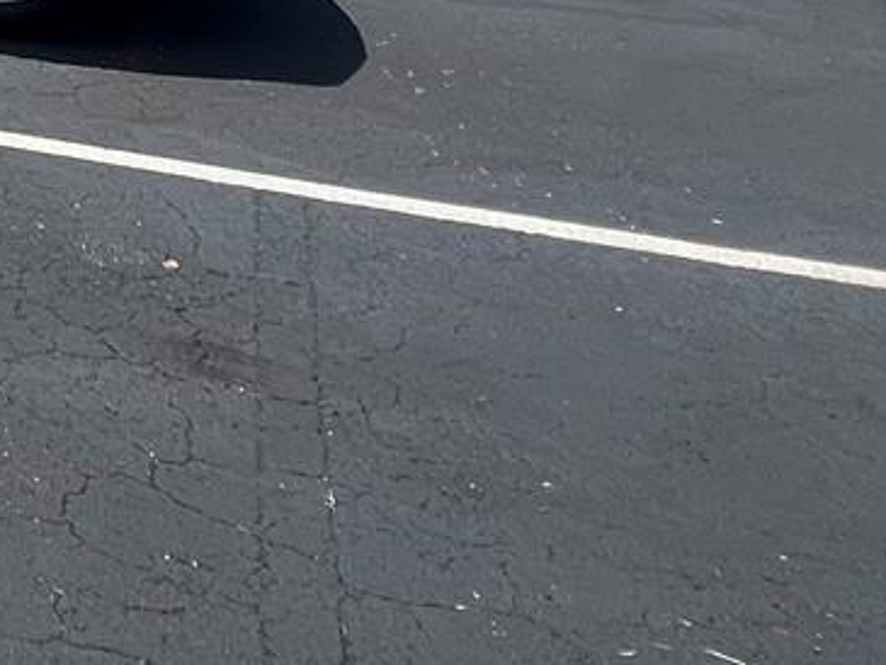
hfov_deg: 23.2
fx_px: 1459
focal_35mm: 57
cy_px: -512
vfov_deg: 19.6
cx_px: -595
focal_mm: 1.57
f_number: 1.8
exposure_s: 1/2096
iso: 32
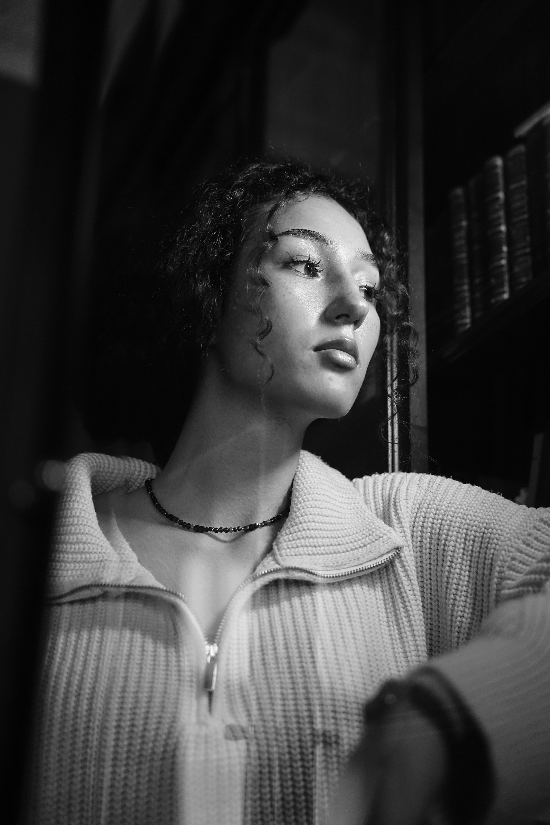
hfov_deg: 27.0
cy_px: 412
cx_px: 275
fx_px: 1143
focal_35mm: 50
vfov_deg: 39.7
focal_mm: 49.9
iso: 5000
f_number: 2.8
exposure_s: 1/160
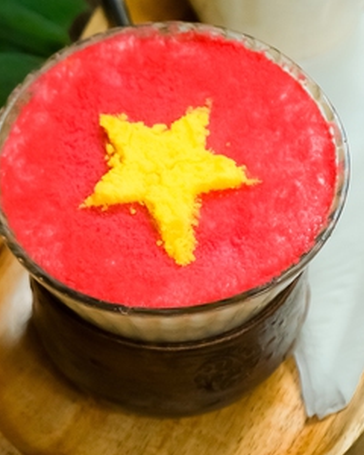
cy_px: 346
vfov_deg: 8.1
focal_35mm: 237
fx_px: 3191
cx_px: -77
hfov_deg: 6.5
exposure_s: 1/125
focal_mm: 52.4
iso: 1000
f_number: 5
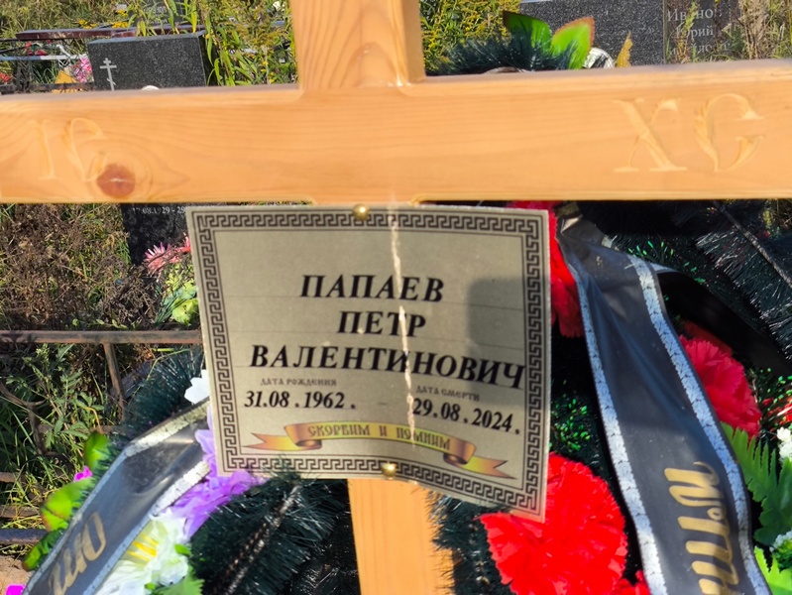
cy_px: 298
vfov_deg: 29.1
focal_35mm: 50
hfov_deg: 38.2
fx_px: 1144
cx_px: 396
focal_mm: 4.71
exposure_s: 1/791
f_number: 1.7
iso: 50
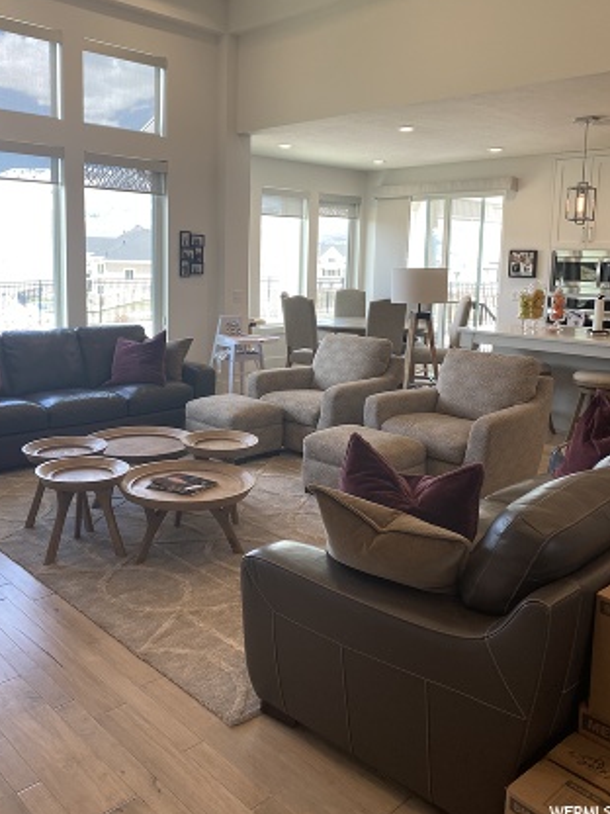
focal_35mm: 30
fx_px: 705
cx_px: 260
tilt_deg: -4.3
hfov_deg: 46.7
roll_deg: -1.7
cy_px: 350
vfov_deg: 59.7
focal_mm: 4.25
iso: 40
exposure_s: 1/120
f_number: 1.8
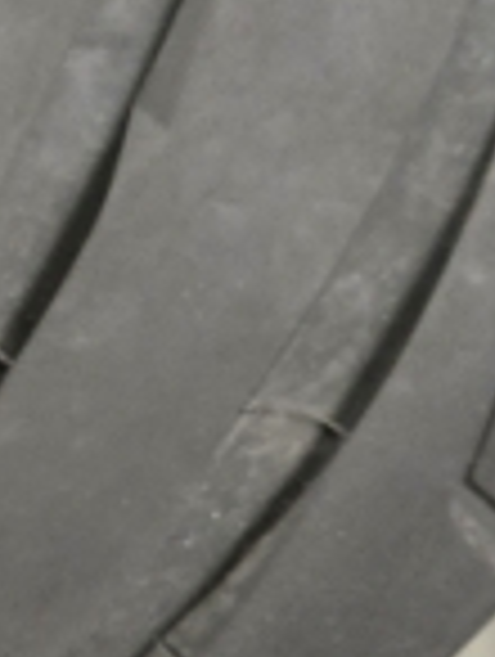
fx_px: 3061
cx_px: -1071
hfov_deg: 7.8
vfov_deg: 12.1
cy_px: -40
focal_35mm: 161
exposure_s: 1/40
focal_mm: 5.4
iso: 1250
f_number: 1.8
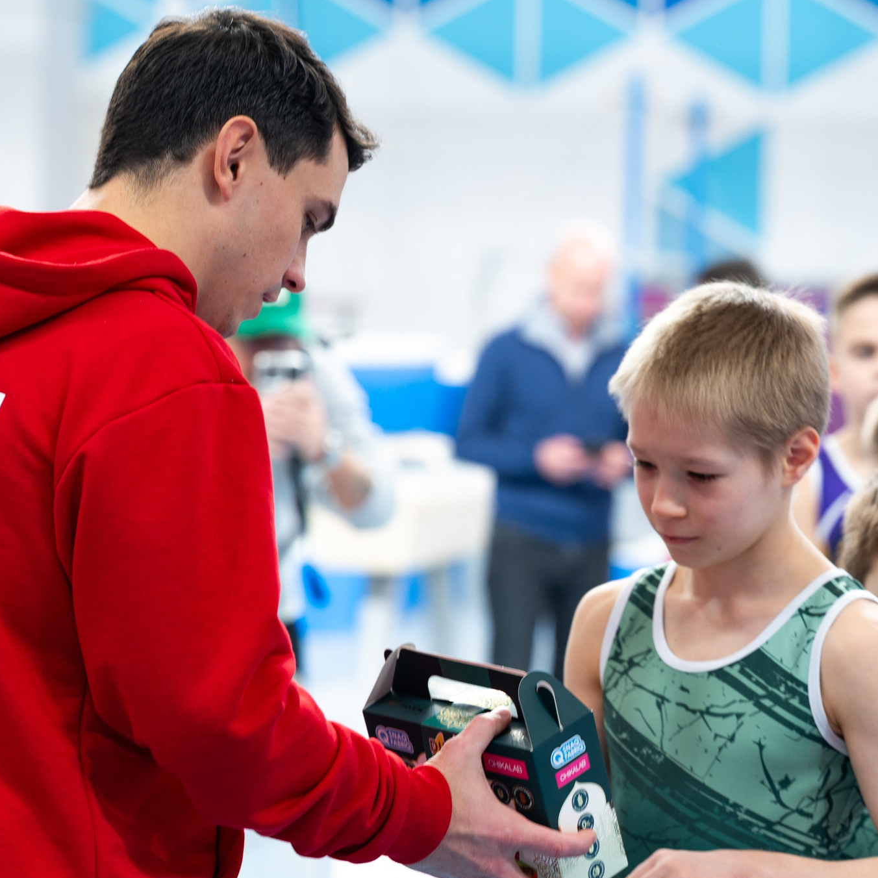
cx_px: 546
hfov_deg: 11.7
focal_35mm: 149
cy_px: 543
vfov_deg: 11.7
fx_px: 4276
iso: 320
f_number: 3.5
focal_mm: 86
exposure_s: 1/160
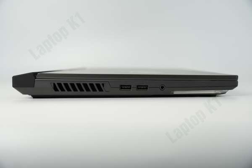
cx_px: 126
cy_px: 84
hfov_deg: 51.3
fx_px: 262
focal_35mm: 38
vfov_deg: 35.5
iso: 100
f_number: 2.8
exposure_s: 1/200
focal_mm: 25
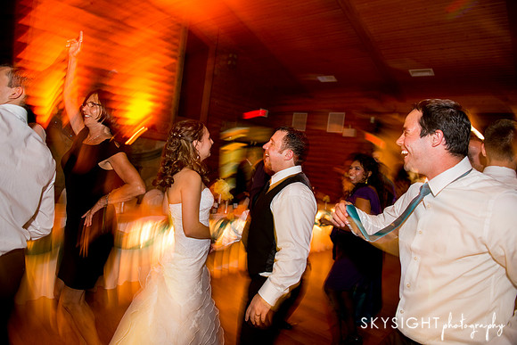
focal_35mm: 24
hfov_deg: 73.7
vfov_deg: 53.2
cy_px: 172
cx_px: 258
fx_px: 345
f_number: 2.8
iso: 1000
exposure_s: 1/8
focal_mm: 24
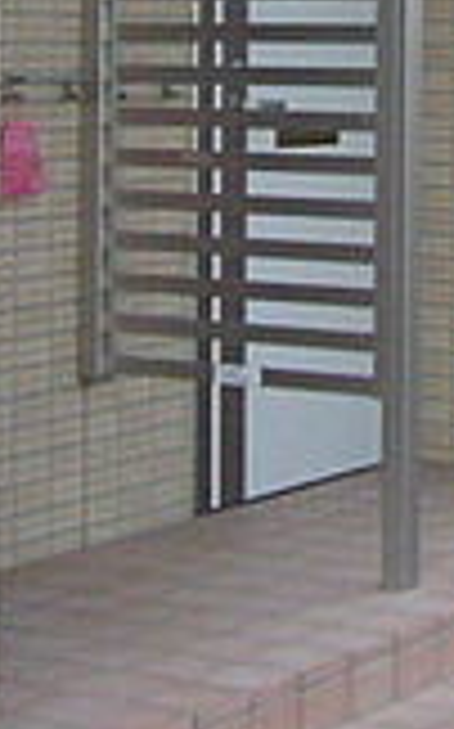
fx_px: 2320
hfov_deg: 10.5
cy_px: 14
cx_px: 809
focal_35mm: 117
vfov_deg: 17.5
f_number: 2.8
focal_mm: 4.6
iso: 200
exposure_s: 1/30
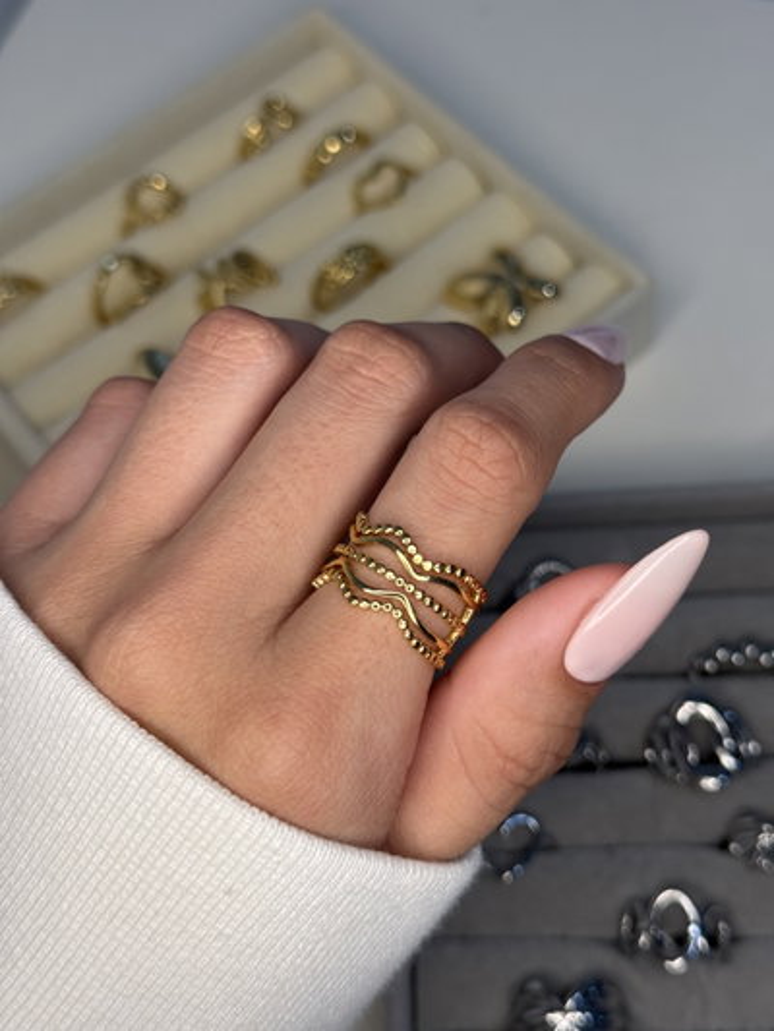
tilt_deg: -59.5
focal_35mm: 48
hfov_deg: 30.3
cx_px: 387
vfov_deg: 39.6
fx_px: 1430
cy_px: 516
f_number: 1.78
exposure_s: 1/112
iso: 100
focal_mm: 6.76
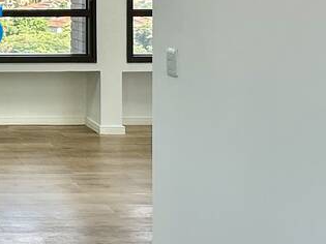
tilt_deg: +0.0
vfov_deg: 21.7
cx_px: -153
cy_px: -25
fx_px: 602
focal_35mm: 64
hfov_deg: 24.2
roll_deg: -0.4
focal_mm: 2.22
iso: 40
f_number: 2.2
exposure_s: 1/120
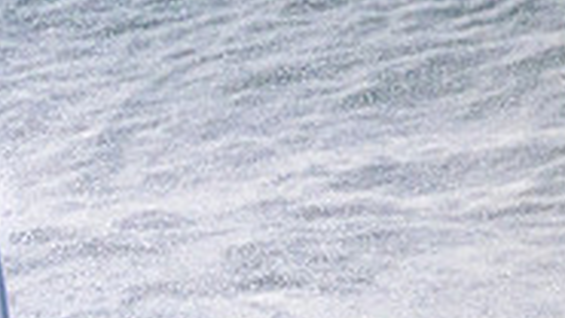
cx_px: -266
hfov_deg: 0.8
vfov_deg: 0.5
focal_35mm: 2631
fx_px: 39411
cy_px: 442
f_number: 11
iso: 3200
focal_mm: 800
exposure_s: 1/2000
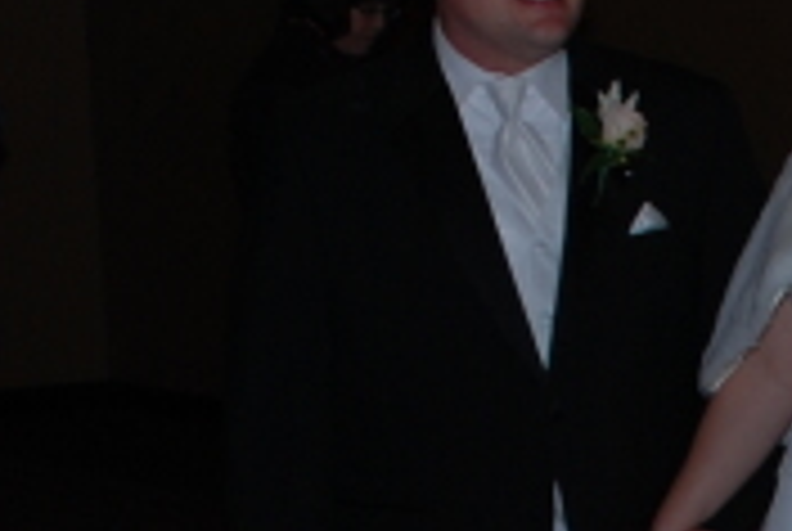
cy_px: 740
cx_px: 1030
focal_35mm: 157
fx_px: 3460
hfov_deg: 12.6
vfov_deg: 8.6
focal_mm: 18
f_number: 4
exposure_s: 1/60
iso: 100
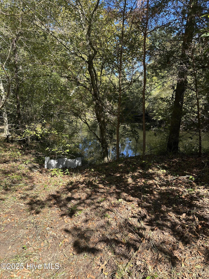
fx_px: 193
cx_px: 104
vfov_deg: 71.6
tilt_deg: -10.2
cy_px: 140
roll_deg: -0.1
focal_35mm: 24
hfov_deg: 56.8
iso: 80
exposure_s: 1/918
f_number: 1.78
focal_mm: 6.86
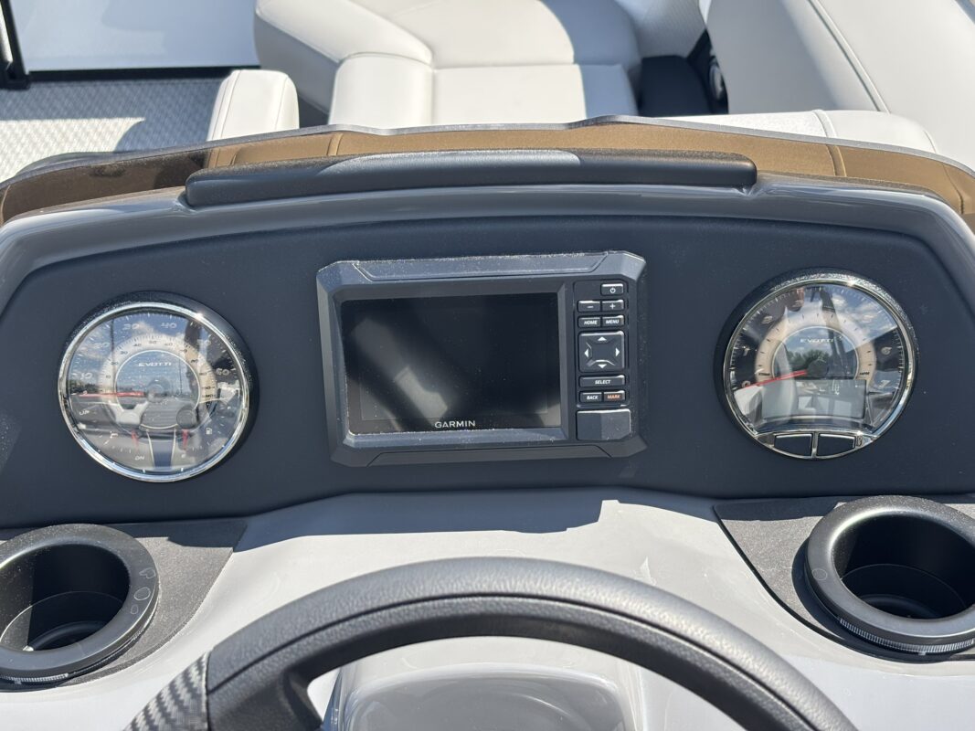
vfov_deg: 28.0
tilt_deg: -31.3
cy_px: 366
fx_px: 1464
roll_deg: -1.4
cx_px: 488
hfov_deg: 36.8
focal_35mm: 52
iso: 32
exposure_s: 1/597
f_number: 1.6
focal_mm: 5.96
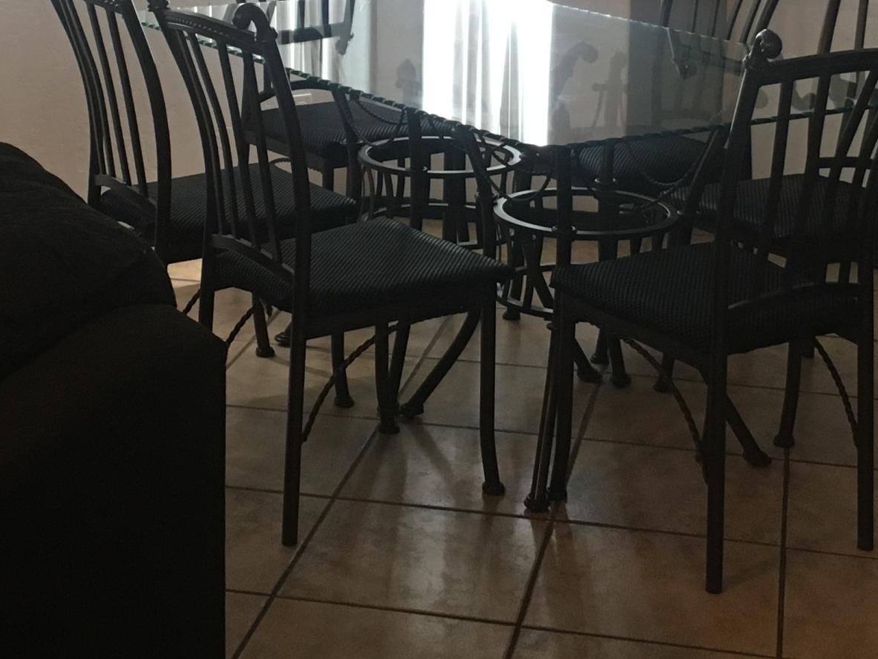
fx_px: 1877
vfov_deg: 19.4
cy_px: 10
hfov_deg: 26.3
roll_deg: -0.8
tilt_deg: -7.2
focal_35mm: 74
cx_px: 420
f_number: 2.2
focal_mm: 4.15
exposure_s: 1/30
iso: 100
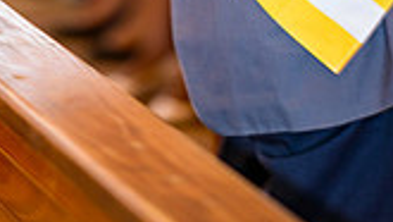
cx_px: 164
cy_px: -301
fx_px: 3128
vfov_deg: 4.0
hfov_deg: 7.2
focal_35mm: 300
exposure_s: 1/100
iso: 250
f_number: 1.6
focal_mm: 105
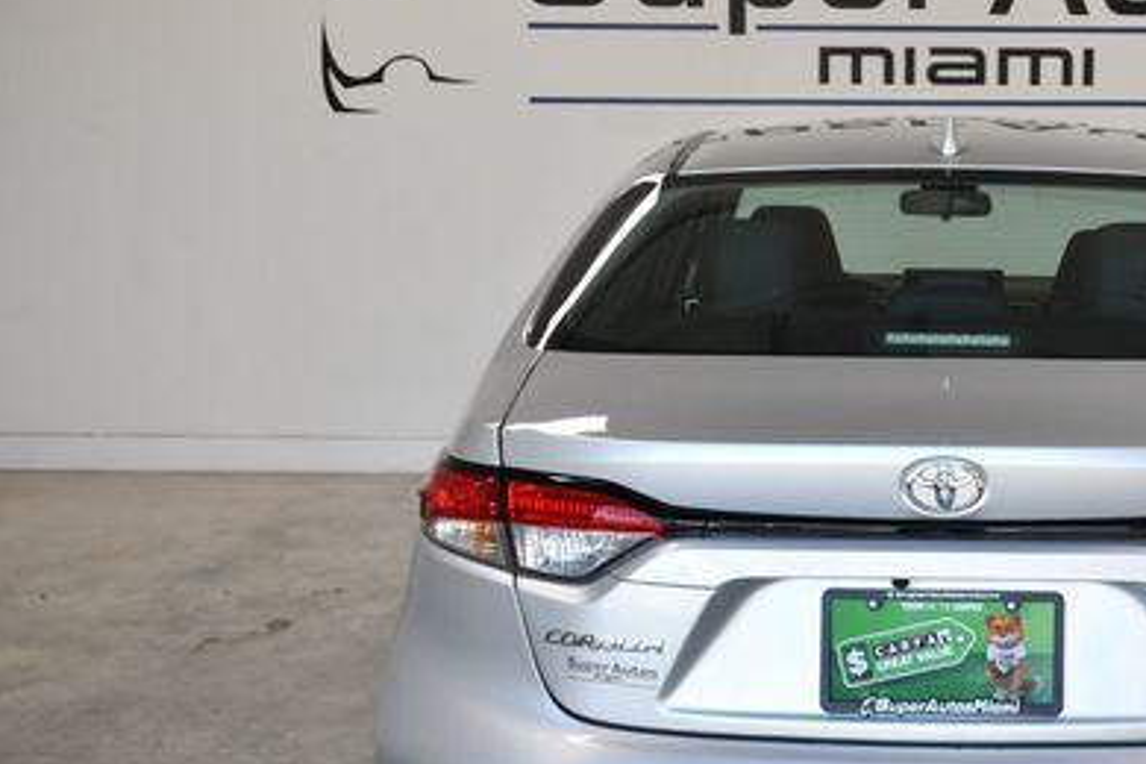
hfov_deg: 30.6
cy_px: 508
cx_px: 937
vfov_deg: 21.2
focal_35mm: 64
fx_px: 2037
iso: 400
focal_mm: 26
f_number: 7.1
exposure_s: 1/200
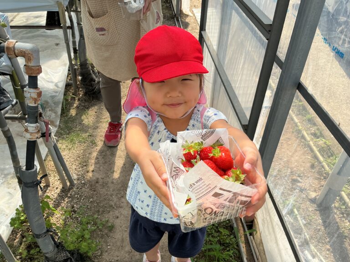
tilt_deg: -38.9
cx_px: 175
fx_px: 293
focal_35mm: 29
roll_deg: -3.1
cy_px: 131
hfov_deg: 61.7
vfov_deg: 48.2
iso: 25
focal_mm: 3
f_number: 1.8
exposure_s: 1/759
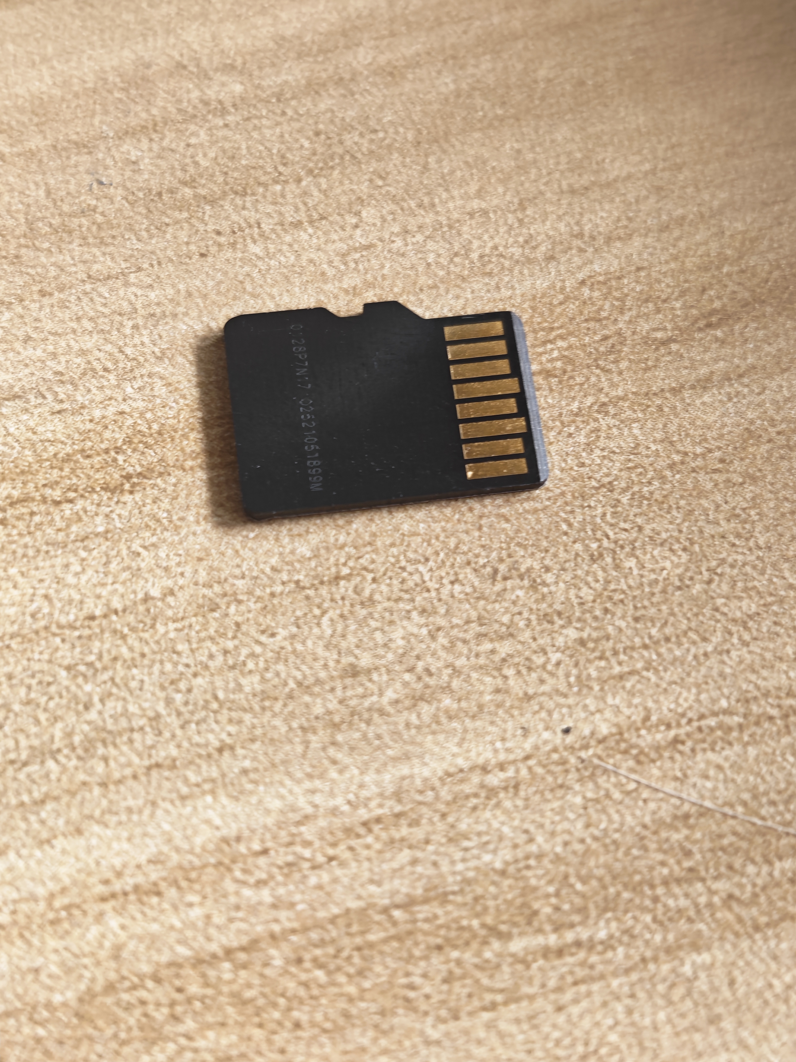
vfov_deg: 38.2
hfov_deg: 29.1
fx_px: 1533
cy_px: 531
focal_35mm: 50
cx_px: 398
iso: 500
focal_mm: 6.55
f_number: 1.6
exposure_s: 1/100
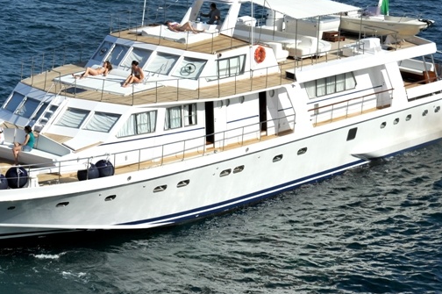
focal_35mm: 160
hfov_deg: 12.8
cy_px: 79
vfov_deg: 8.6
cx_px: 147
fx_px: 1962
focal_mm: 105
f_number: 14
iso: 400
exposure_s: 1/800
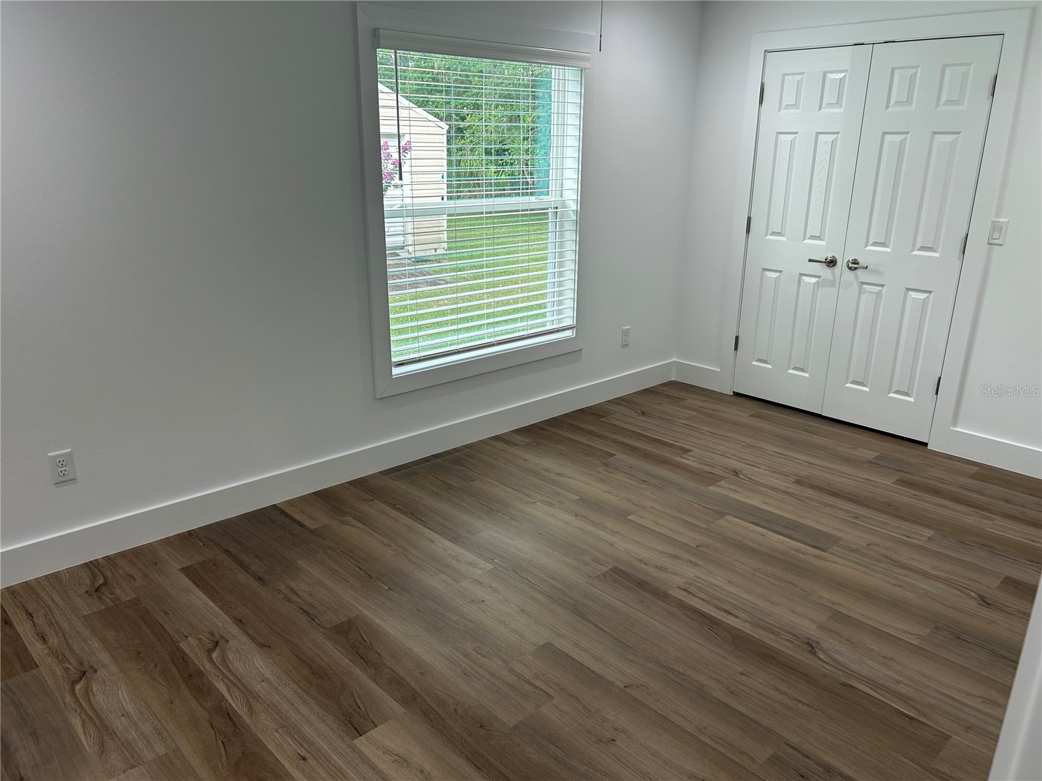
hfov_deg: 67.3
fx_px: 783
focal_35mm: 26
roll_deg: +0.0
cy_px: 390
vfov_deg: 53.1
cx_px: 521
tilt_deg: -17.8
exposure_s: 1/120
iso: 50
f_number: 1.5
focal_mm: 5.7
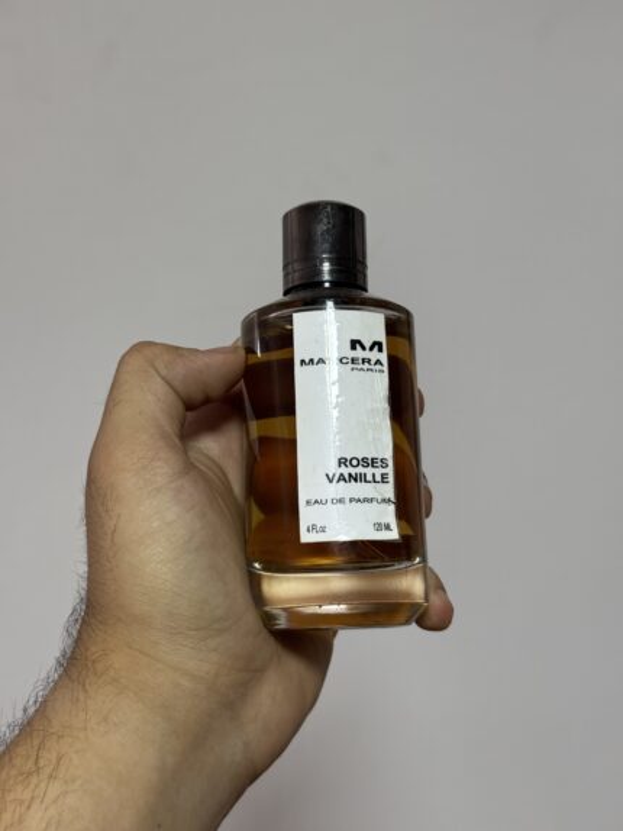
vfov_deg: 39.6
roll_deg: +1.2
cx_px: 312
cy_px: 416
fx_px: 1151
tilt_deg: -15.7
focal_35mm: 48
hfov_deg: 30.3
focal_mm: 6.76
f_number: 1.78
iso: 64
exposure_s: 1/50
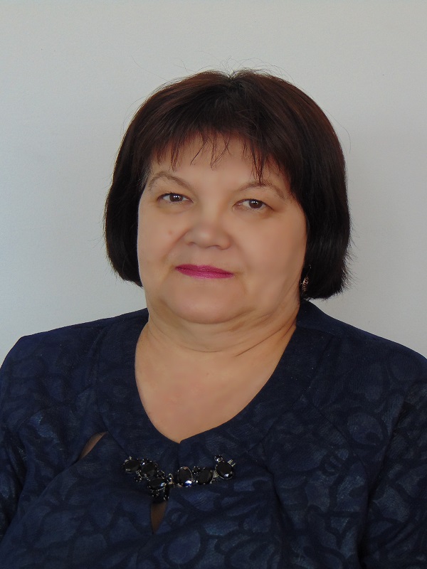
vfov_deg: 27.4
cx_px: 214
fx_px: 1168
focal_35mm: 71
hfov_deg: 20.7
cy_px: 284
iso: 80
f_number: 3.7
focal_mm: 12.8
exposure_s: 1/50
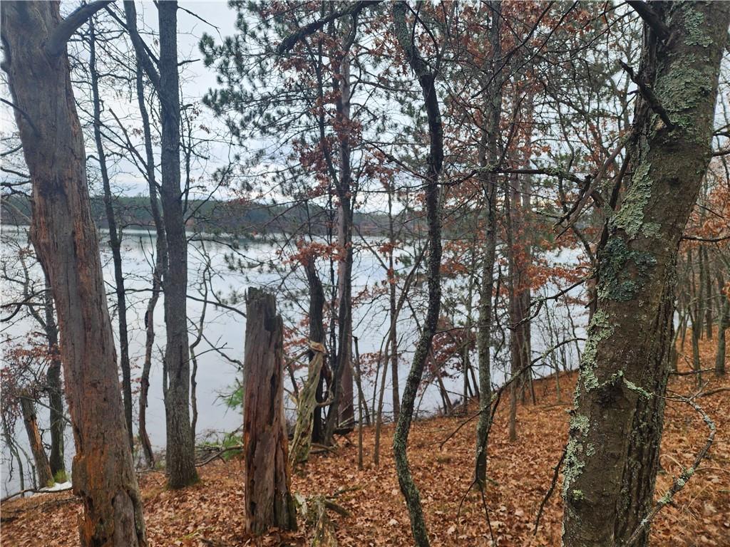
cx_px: 365
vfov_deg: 58.9
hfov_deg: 73.9
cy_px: 274
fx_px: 485
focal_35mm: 23
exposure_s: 1/180
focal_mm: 6.4
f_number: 1.8
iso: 20
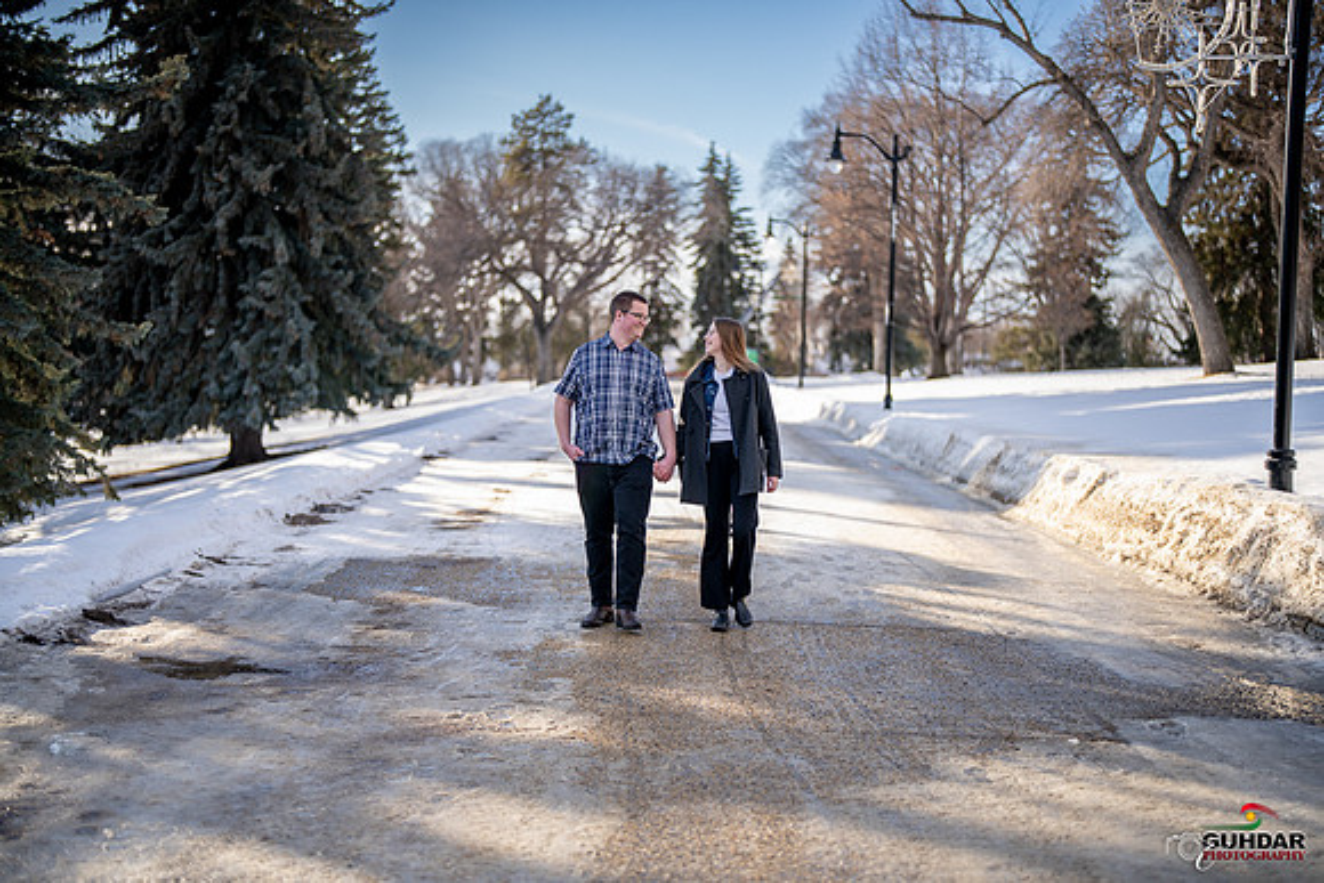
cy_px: 442
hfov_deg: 39.6
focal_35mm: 50
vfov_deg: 27.0
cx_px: 662
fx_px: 1839
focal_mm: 50
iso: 200
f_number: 1.2
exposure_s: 1/6400
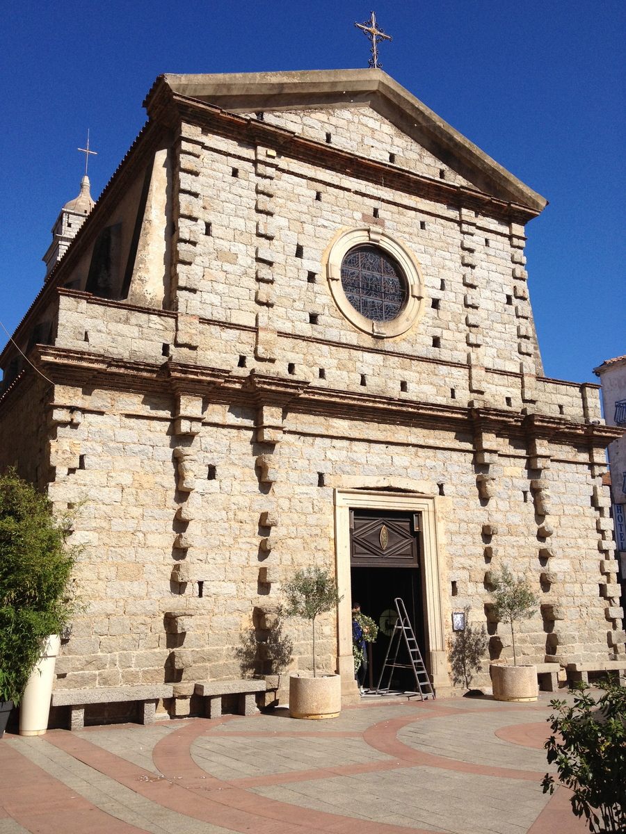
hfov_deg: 40.7
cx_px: 313
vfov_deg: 52.6
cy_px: 417
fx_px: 844
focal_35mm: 35
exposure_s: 1/2208
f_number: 2.4
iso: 64
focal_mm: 4.28
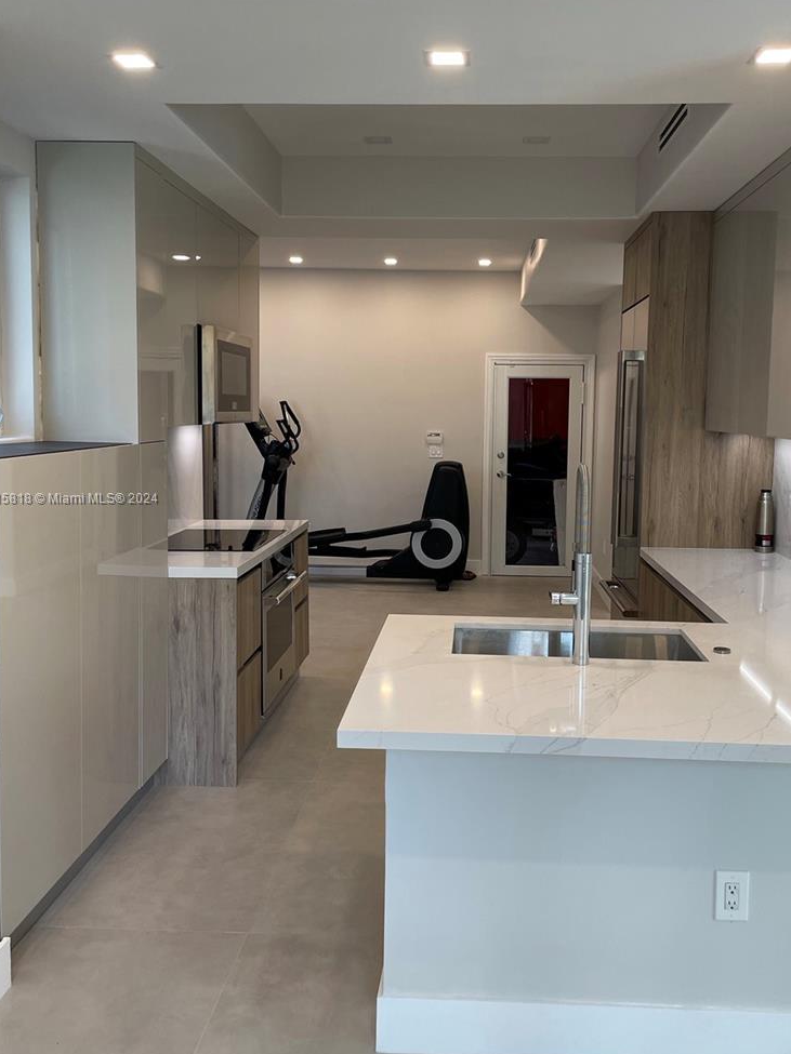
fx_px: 975
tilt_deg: -5.3
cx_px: 447
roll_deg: -0.4
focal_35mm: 32
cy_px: 499
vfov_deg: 56.8
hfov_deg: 44.1
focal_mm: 4.2
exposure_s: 1/120
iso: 80
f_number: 1.6
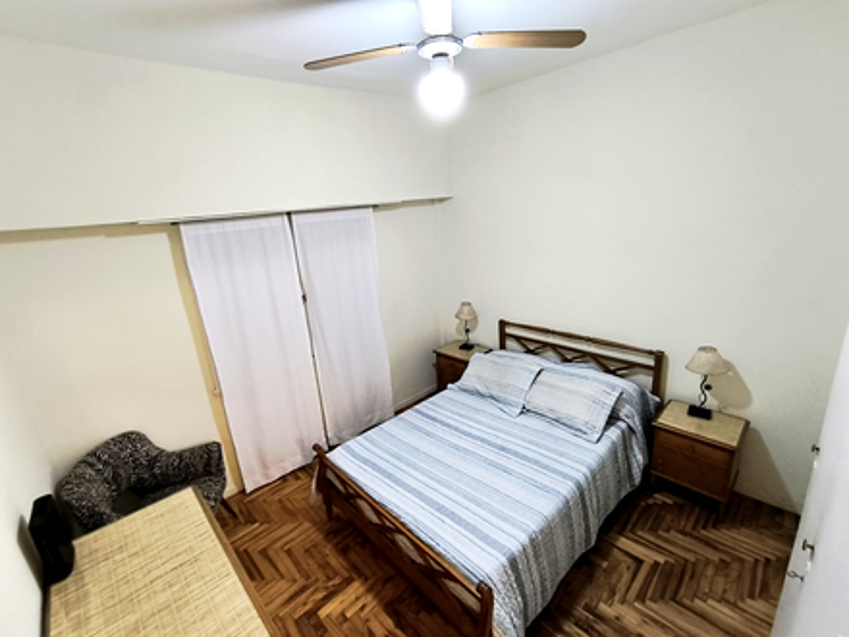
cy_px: 318
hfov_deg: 94.5
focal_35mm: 16
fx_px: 392
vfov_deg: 78.1
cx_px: 424
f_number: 2.2
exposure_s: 1/25
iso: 500
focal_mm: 1.65
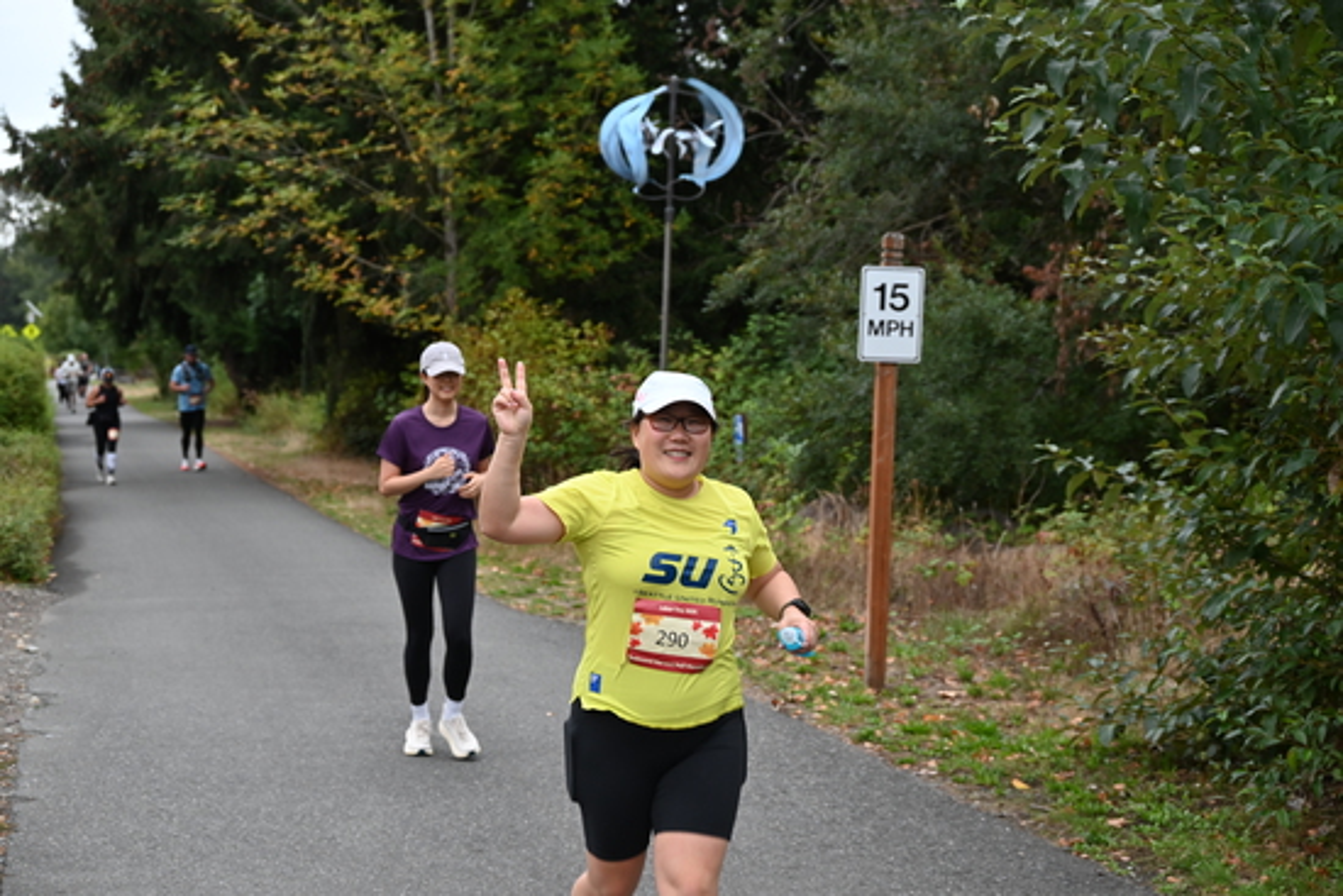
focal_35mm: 70
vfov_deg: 19.5
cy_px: 448
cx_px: 672
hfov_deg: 28.8
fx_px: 2612
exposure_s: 1/125
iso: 560
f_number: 6
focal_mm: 70
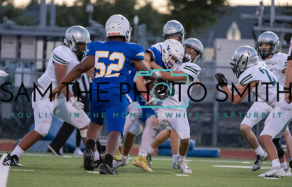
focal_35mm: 440
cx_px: 158
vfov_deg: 3.0
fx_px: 3520
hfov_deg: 4.8
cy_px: 106
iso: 8000
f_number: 5.6
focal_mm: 400
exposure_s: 1/1250
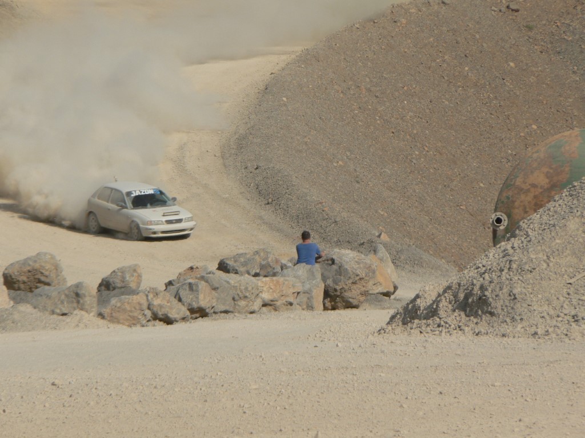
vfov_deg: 3.4
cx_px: 292
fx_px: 7301
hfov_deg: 4.6
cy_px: 219
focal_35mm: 432
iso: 80
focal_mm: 72
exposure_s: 1/800
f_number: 5.6
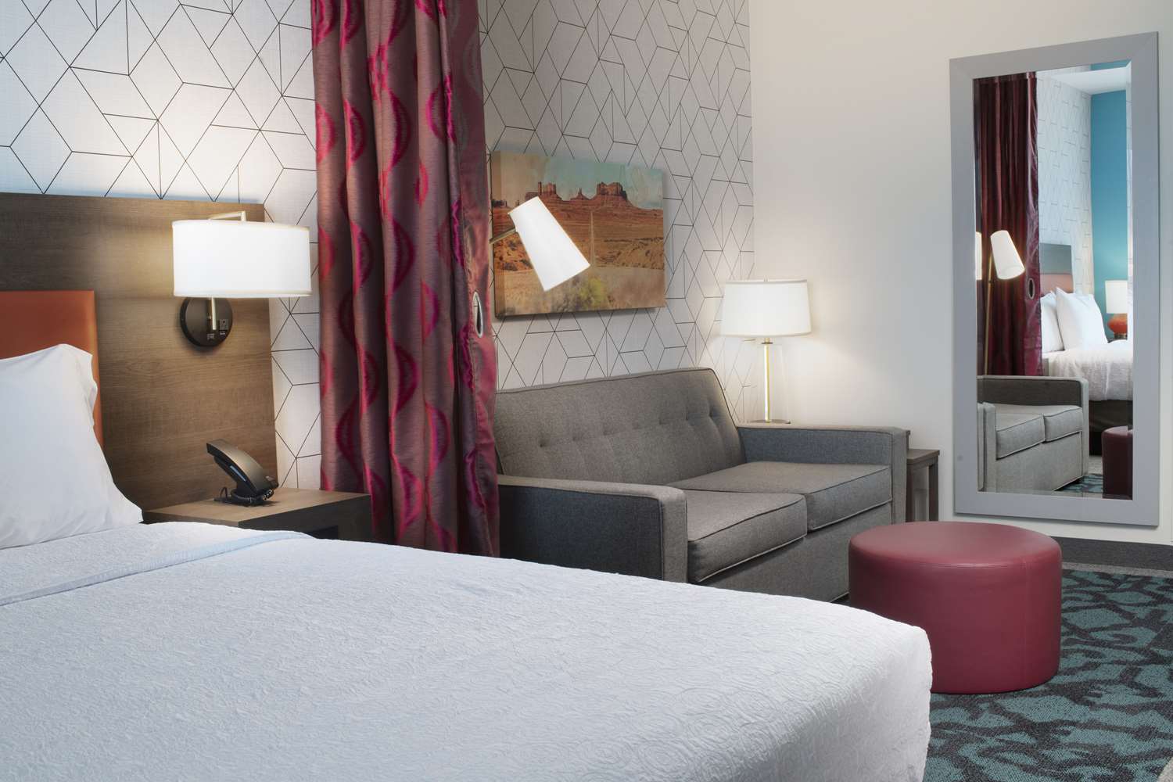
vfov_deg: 37.9
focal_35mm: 35
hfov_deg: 54.4
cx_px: 586
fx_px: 1140
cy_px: 391
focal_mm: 35
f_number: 16
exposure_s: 1/5
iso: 500
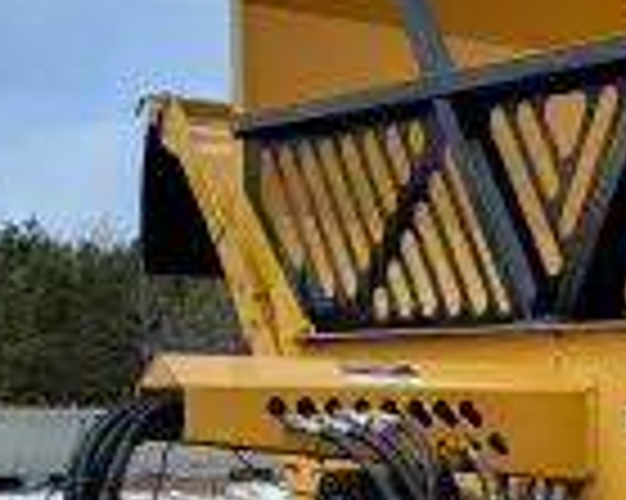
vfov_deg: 14.0
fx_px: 2000
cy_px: 536
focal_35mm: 108
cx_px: 802
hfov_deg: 16.8
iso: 16
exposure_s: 1/1047
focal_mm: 6.7
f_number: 1.8
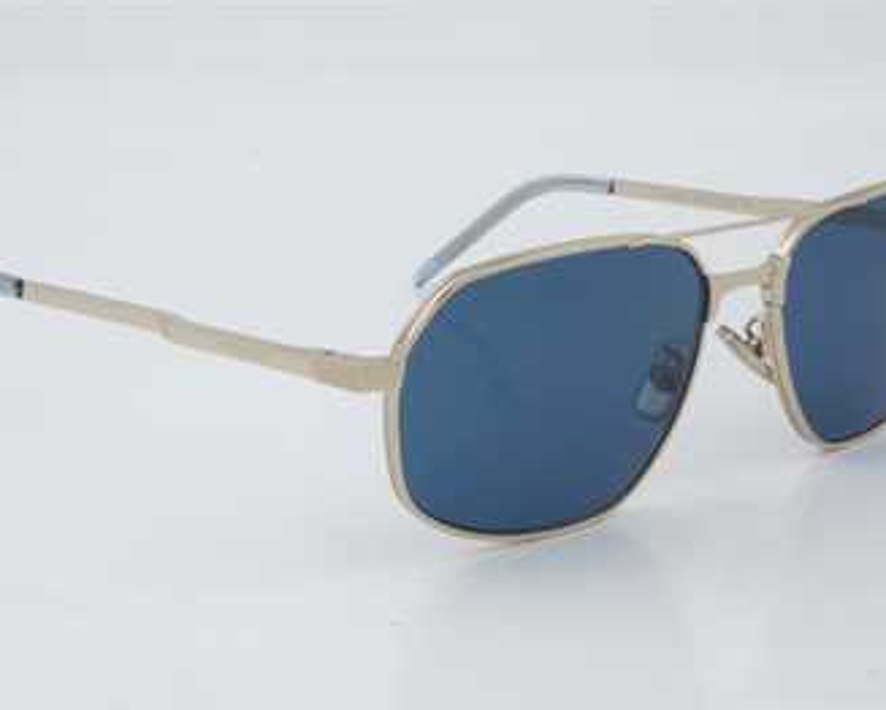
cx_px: 455
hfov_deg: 22.2
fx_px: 2256
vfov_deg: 17.9
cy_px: 358
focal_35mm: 86
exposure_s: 1/3
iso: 100
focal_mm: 50
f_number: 29
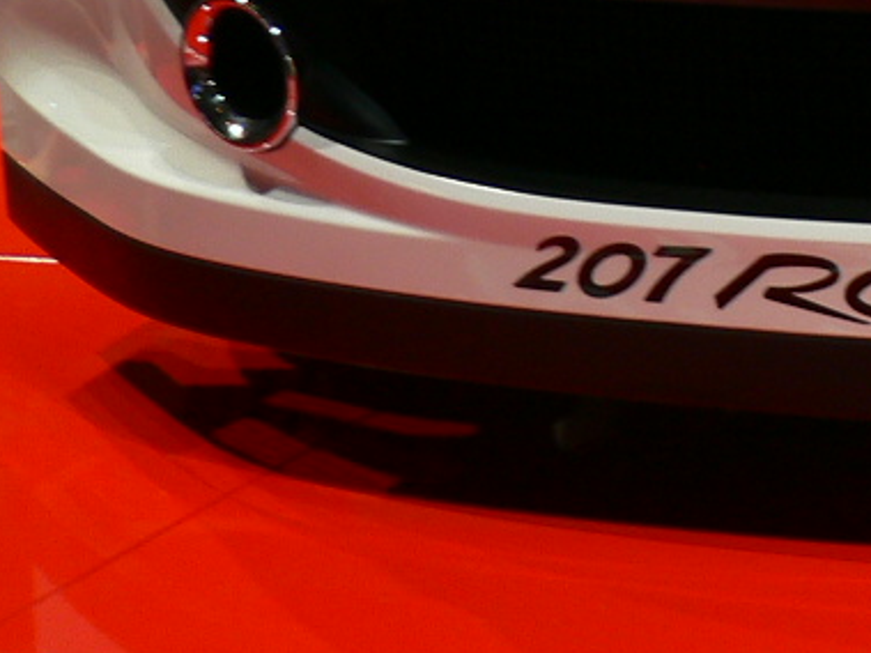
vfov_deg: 7.1
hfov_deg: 9.3
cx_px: 1344
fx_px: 5182
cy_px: -402
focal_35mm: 206
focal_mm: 10.2
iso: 80
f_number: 3.2
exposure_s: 1/40
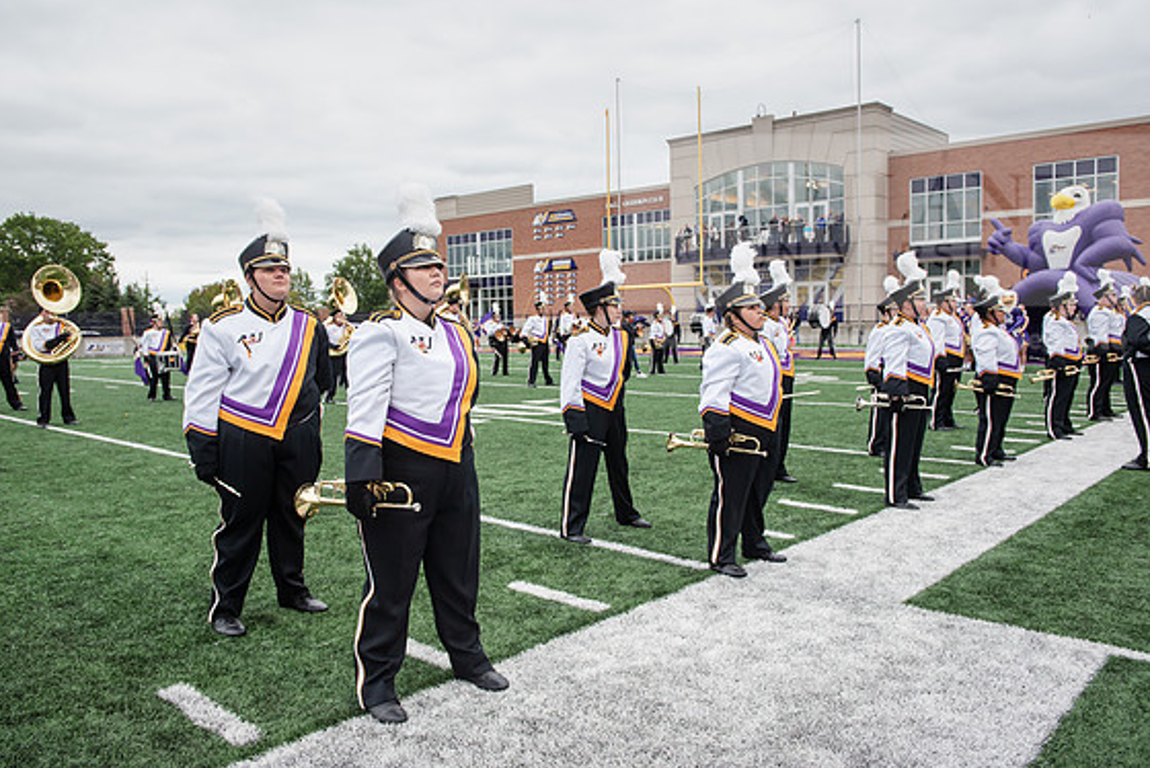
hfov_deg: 63.6
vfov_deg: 45.0
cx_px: 563
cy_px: 383
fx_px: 927
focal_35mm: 29
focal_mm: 28
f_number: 5.6
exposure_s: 1/640
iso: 640
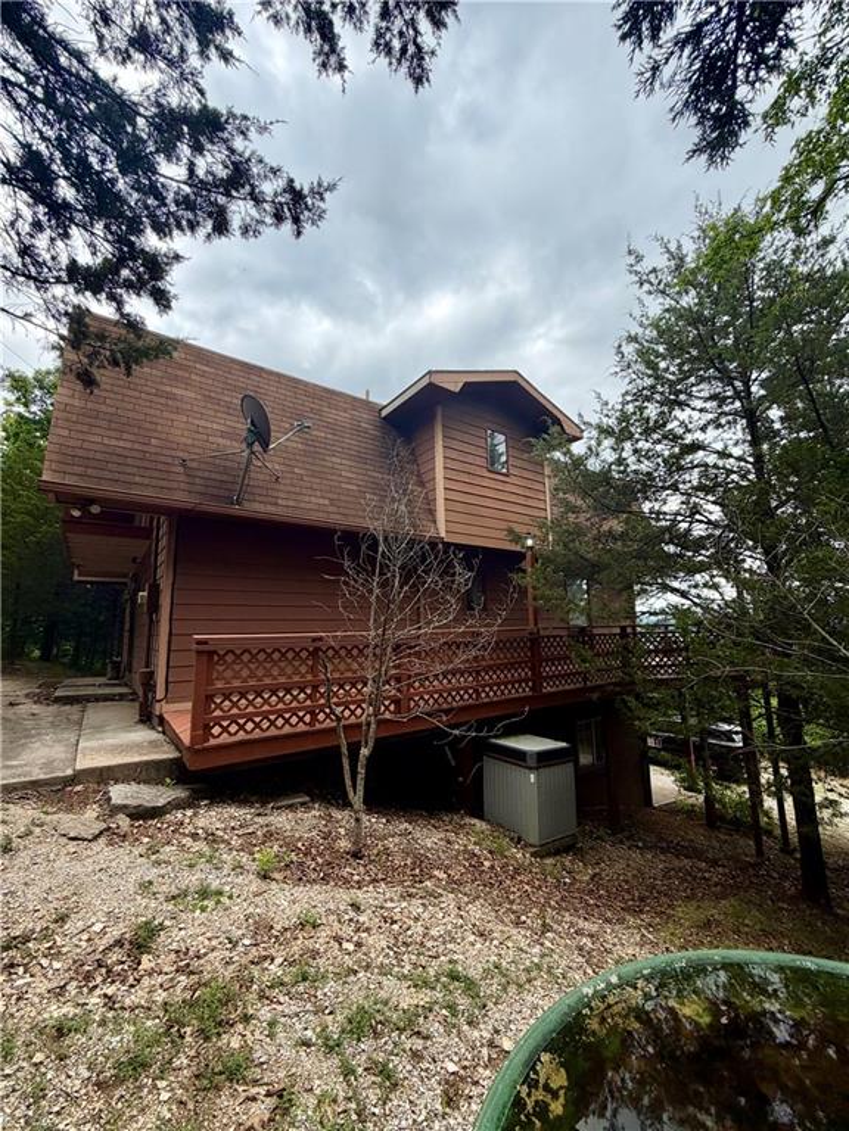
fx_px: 458
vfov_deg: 102.1
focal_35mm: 14
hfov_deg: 85.7
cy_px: 566
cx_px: 424
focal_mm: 2.22
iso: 25
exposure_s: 1/770
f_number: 2.2
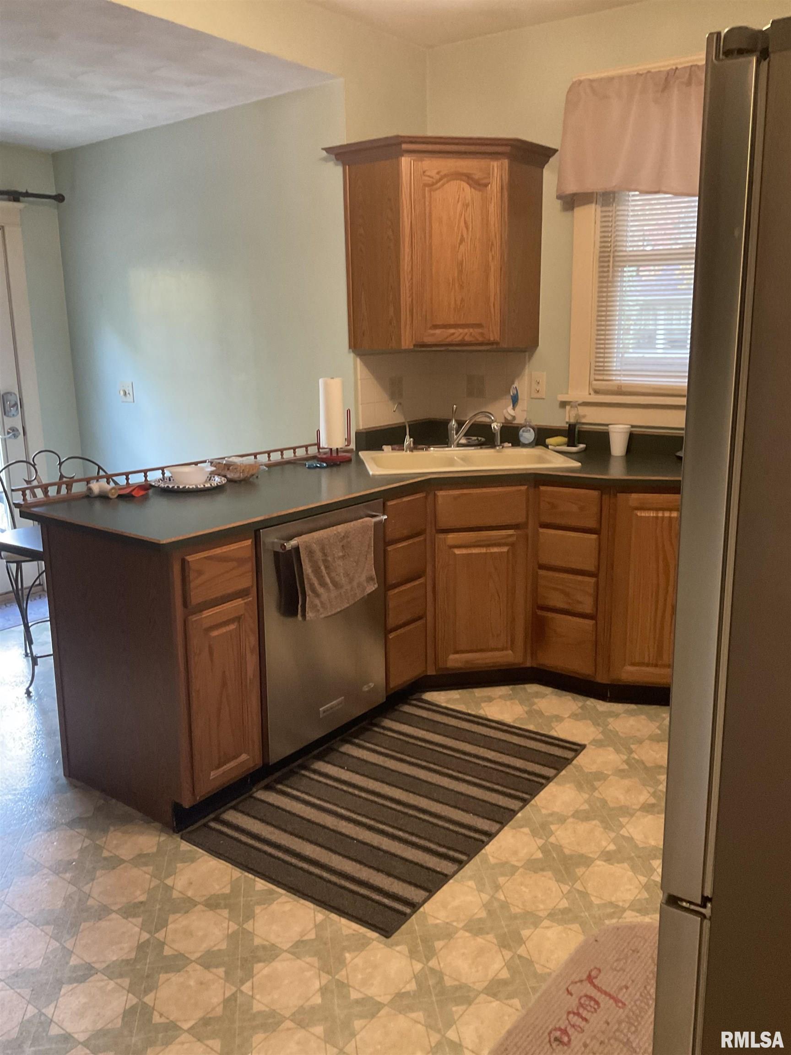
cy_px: 528
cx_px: 396
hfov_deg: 48.2
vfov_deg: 61.7
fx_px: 884
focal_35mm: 29
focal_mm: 3
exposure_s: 1/60
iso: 250
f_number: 1.8
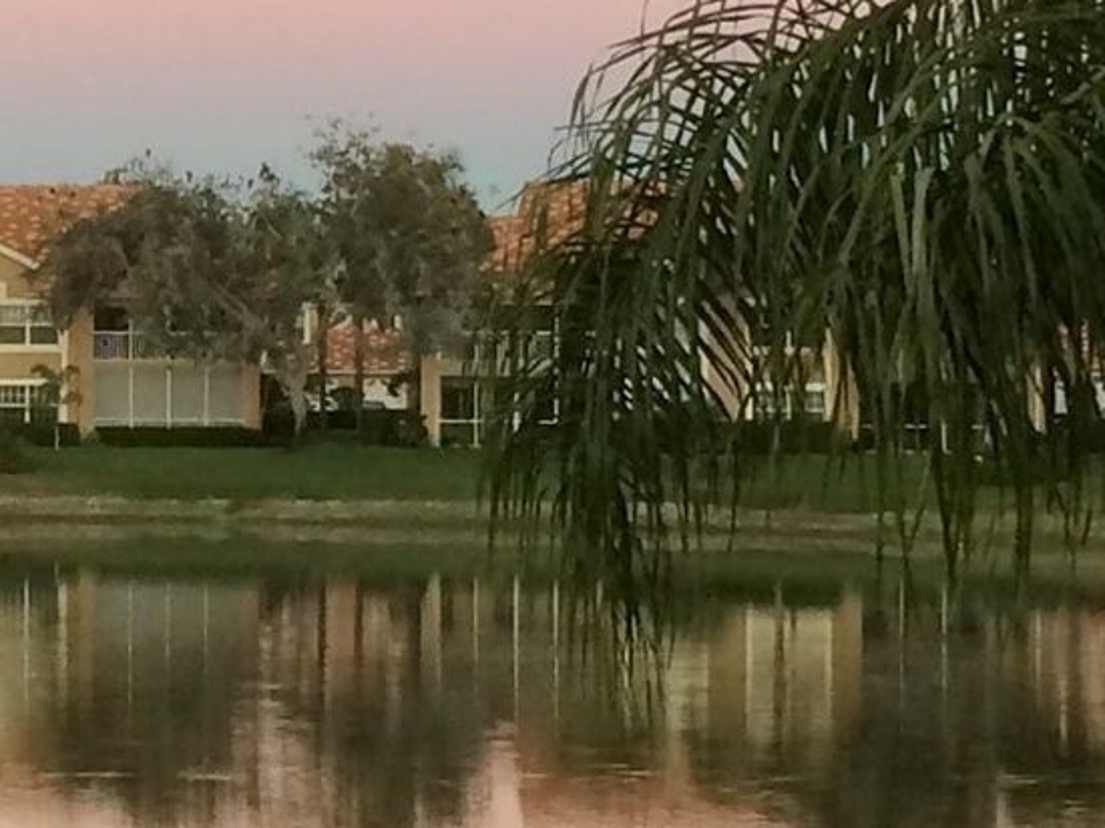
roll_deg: +0.7
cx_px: 257
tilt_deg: -0.3
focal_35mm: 54
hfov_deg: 34.7
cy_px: 410
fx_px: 1723
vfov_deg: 27.0
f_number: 2.2
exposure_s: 1/40
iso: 40
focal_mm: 4.15
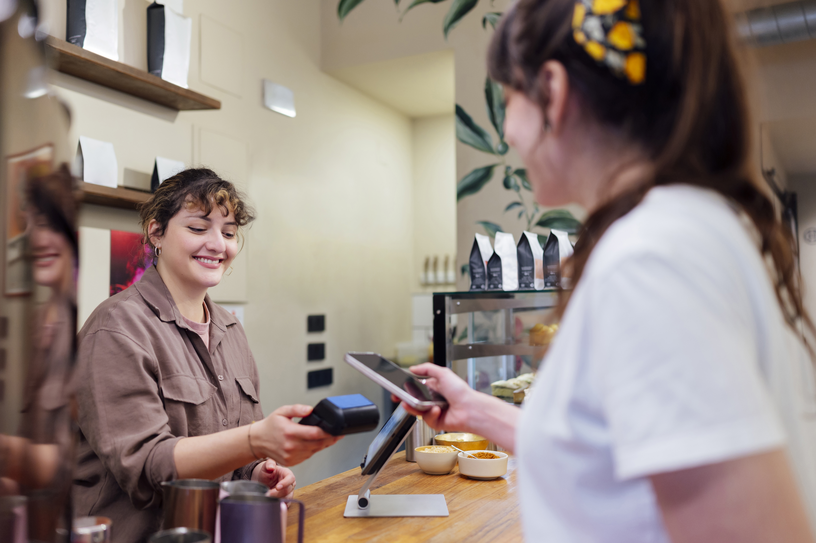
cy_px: 272
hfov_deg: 54.5
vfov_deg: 37.8
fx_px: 793
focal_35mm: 35
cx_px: 408
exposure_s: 1/160
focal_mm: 35
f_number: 1.8
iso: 400
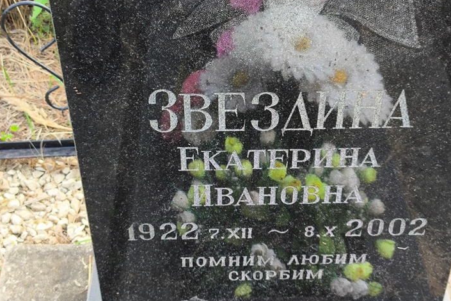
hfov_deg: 33.9
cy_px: 117
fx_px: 739
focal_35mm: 59
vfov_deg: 22.9
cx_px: 231
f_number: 1.7
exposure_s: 1/139
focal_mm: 4.71
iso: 50
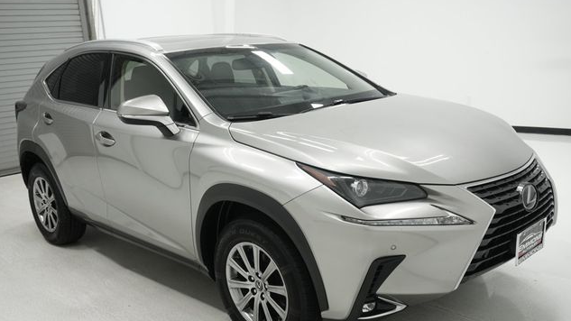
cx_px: 287
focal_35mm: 36
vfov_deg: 32.8
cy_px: 182
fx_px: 545
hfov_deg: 55.3
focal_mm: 23
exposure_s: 1/200
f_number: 5.6
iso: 800
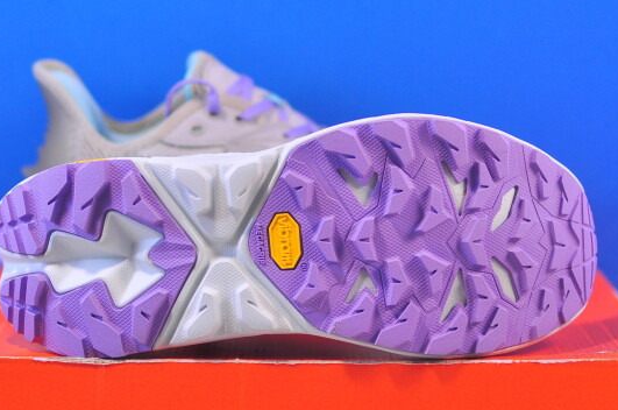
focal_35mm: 113
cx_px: 307
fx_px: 1936
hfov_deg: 18.1
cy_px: 114
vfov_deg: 12.1
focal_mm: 50
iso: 250
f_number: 2.2
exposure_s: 1/320
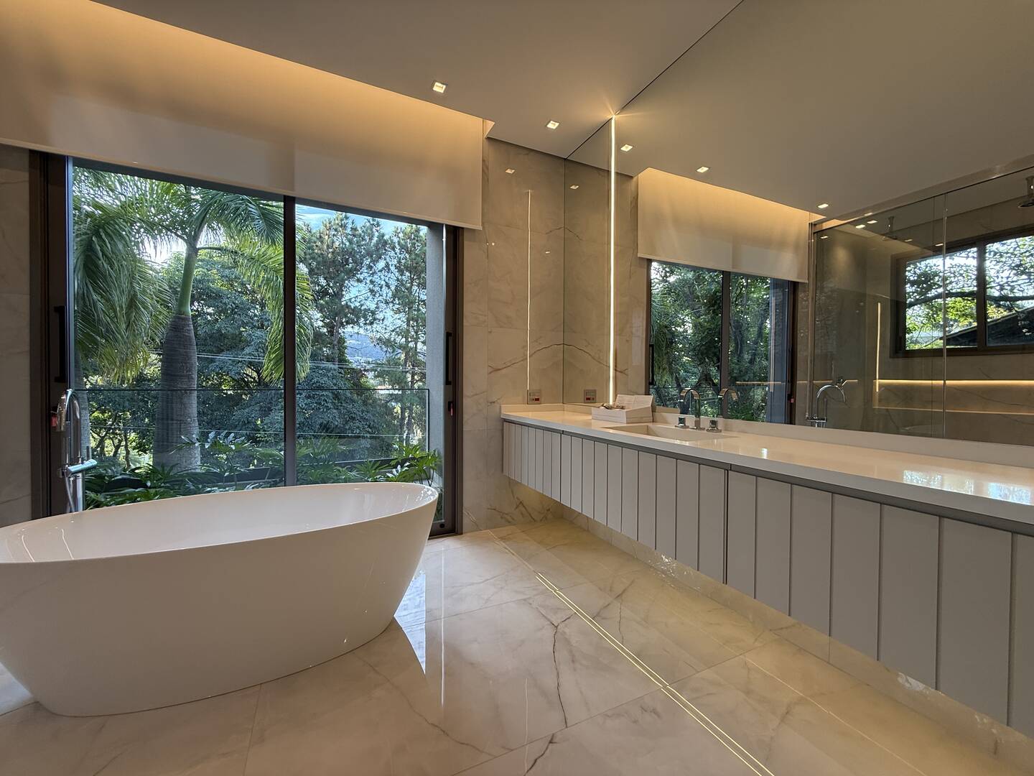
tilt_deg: -0.3
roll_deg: -1.2
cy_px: 388
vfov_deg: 85.7
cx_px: 517
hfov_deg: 102.1
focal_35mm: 14
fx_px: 418
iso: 64
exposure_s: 1/99
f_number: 2.2
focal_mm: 2.22
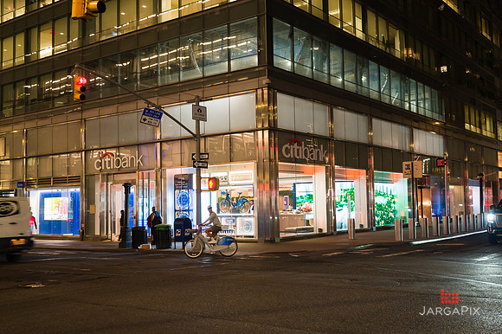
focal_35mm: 39
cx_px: 258
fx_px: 542
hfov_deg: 49.7
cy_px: 169
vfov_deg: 34.2
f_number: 3.2
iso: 800
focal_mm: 36
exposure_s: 1/40
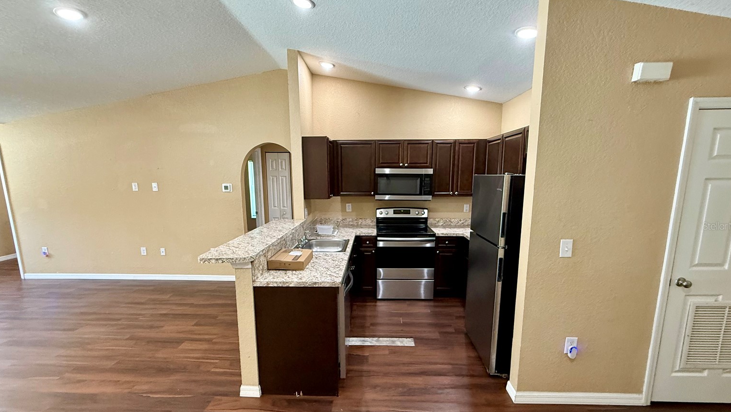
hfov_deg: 99.4
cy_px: 226
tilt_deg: -8.6
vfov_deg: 66.9
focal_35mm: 16
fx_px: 310
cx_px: 364
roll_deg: -0.2
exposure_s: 1/60
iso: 400
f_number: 2.2
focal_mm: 2.22
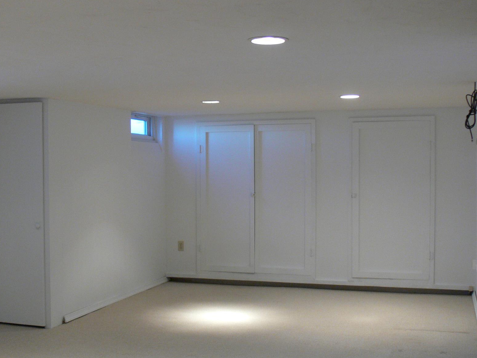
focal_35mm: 50
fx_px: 689
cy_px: 194
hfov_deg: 37.9
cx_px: 177
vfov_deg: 29.1
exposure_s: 1/30
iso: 200
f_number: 2.8
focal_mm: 8
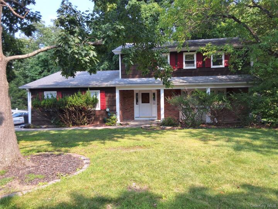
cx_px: 139
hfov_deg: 63.4
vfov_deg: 49.7
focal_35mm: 28
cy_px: 104
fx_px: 225
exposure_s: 1/429
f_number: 1.9
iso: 32
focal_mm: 2.91
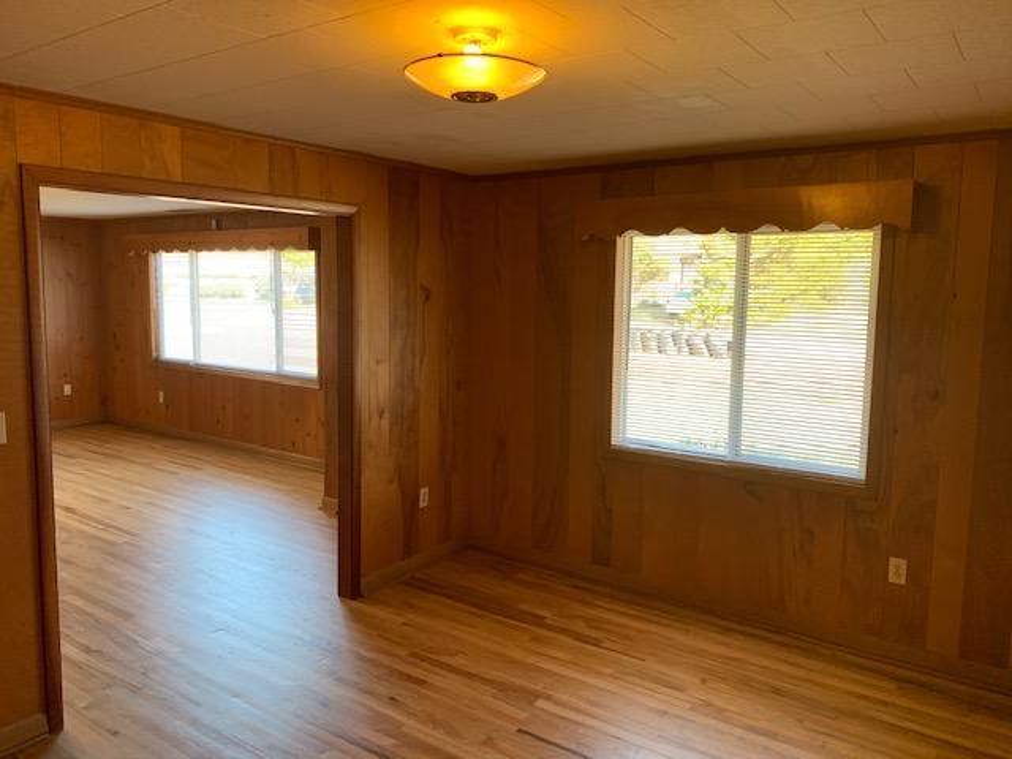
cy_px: 380
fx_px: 760
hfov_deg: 67.3
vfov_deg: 53.1
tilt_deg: -6.1
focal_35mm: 26
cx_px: 506
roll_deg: -1.5
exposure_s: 1/60
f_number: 1.8
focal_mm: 4.25
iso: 80
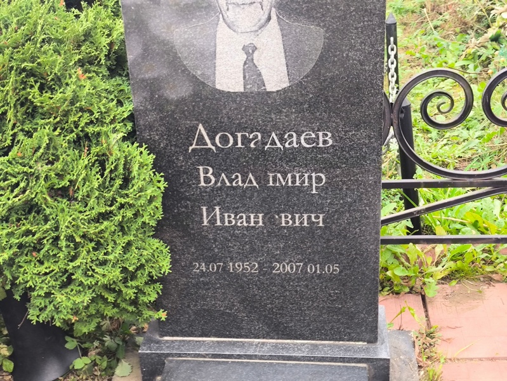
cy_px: 190
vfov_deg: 29.1
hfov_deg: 38.2
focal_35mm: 50
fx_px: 733
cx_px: 254
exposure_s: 1/60
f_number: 1.7
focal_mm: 4.71
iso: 80
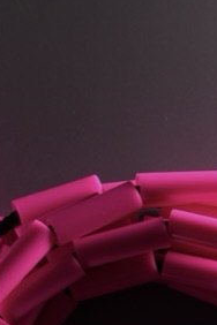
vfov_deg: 12.9
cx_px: 124
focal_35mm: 156
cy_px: 369
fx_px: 1410
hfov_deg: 8.8
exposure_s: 1/40
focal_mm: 31.4
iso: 125
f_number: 2.8
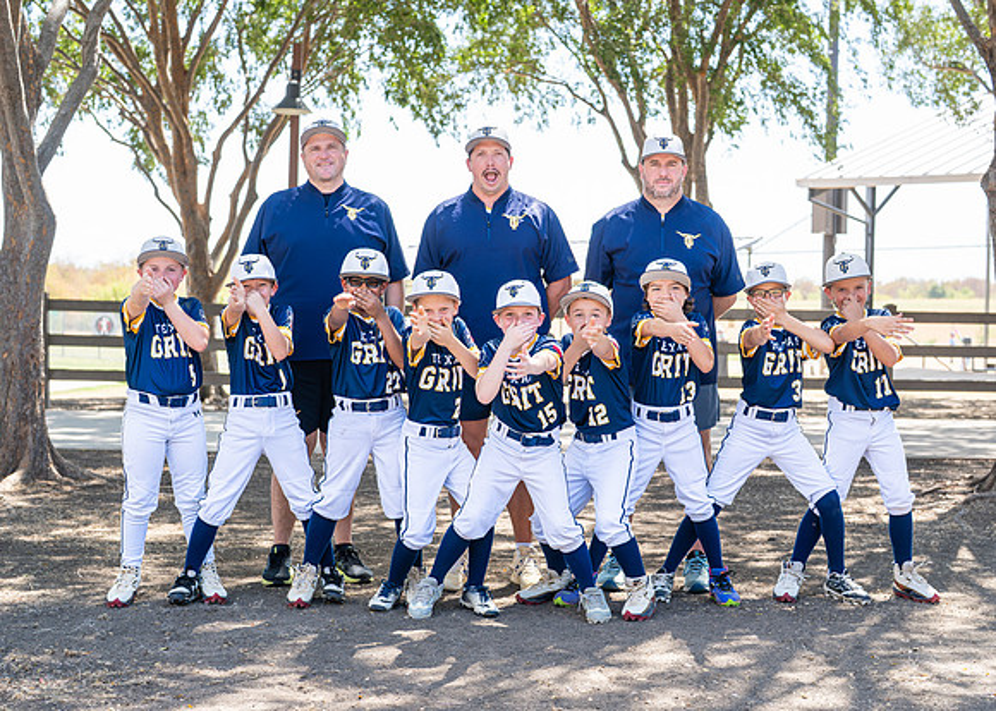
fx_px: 1723
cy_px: 365
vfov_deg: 23.3
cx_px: 503
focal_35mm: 61
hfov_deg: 32.2
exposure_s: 1/250
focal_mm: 50
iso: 100
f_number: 3.5
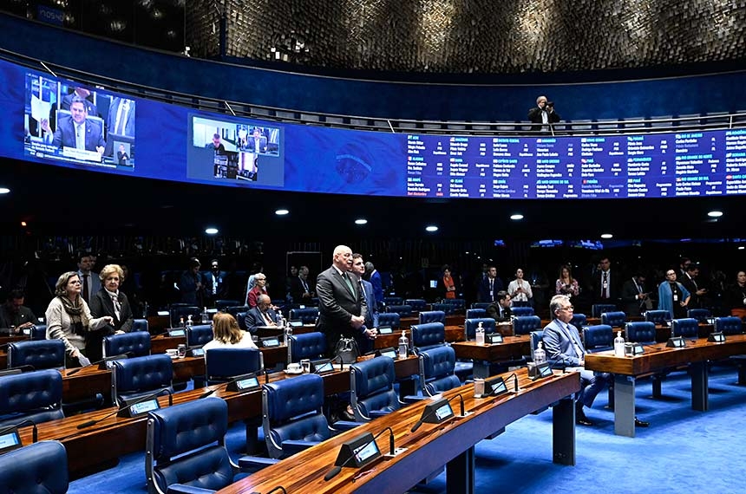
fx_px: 745
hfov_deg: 53.2
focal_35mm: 36
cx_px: 373
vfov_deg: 36.7
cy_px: 247
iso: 4000
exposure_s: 1/160
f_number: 4
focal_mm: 24
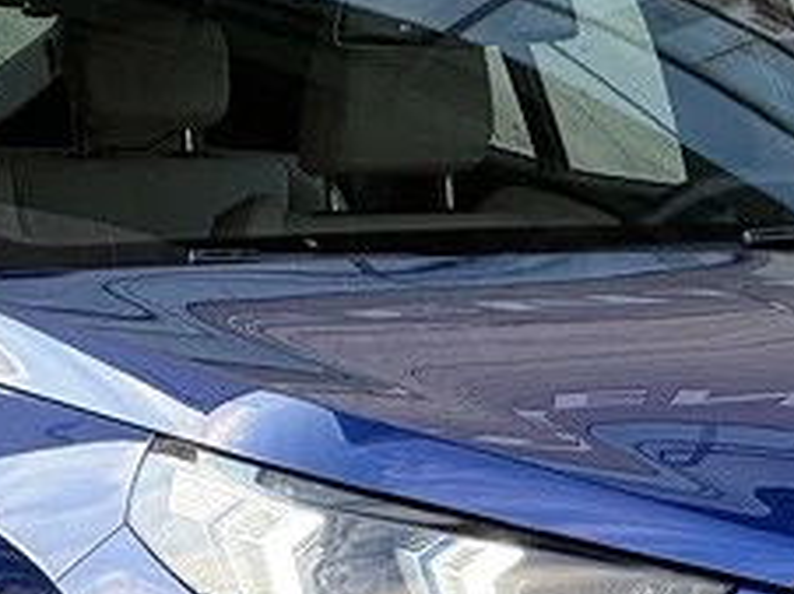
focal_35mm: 532
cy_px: 520
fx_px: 12190
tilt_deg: -1.3
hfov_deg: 3.7
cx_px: 471
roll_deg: +0.1
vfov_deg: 2.8
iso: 64
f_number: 2.8
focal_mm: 15.66
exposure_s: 1/99
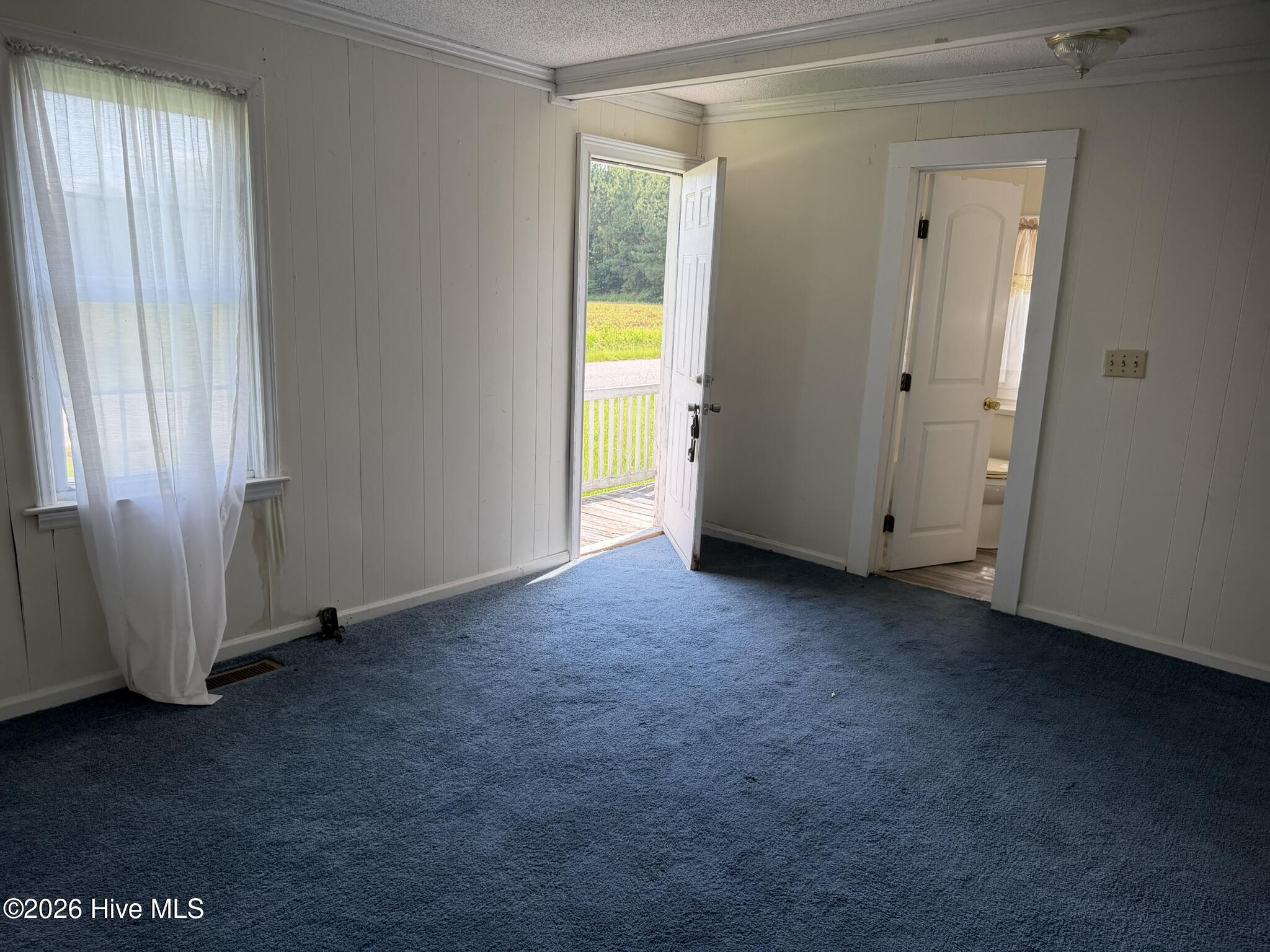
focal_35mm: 24
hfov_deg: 71.6
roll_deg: -1.0
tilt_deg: -13.2
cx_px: 635
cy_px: 476
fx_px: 881
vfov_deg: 56.8
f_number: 1.78
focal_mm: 6.76
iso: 100
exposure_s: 1/445
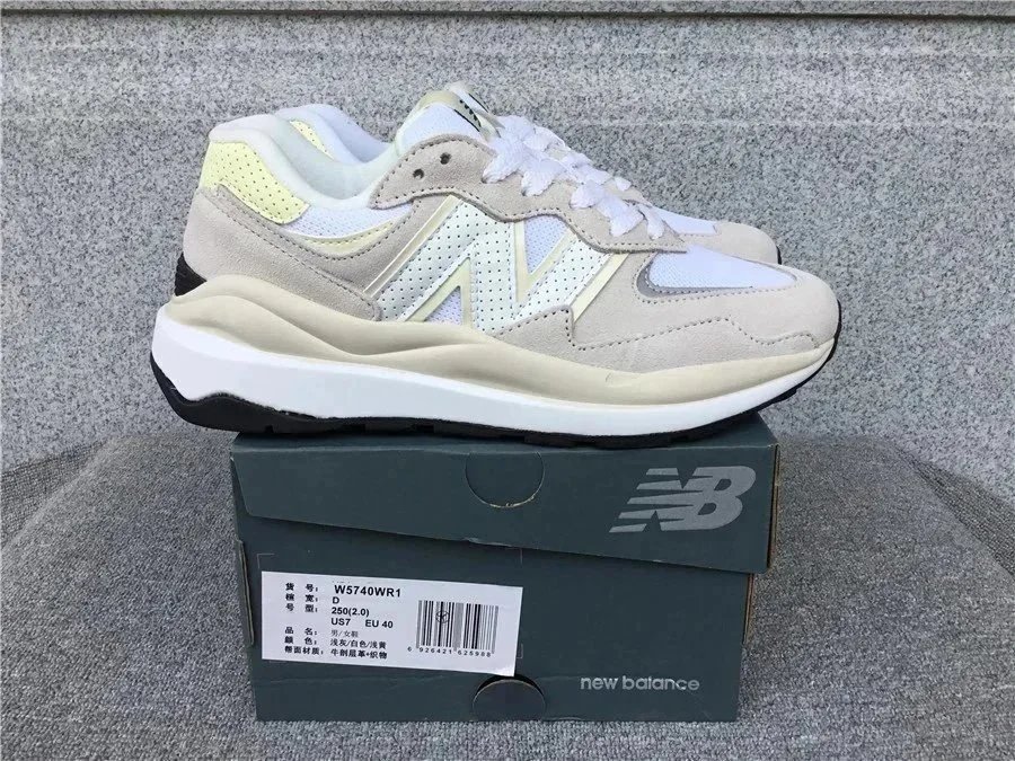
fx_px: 909
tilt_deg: -19.4
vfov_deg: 45.4
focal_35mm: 31
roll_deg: +0.0
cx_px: 508
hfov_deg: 58.4
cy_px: 380
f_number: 2.4
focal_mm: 3.3
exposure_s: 1/519
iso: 25
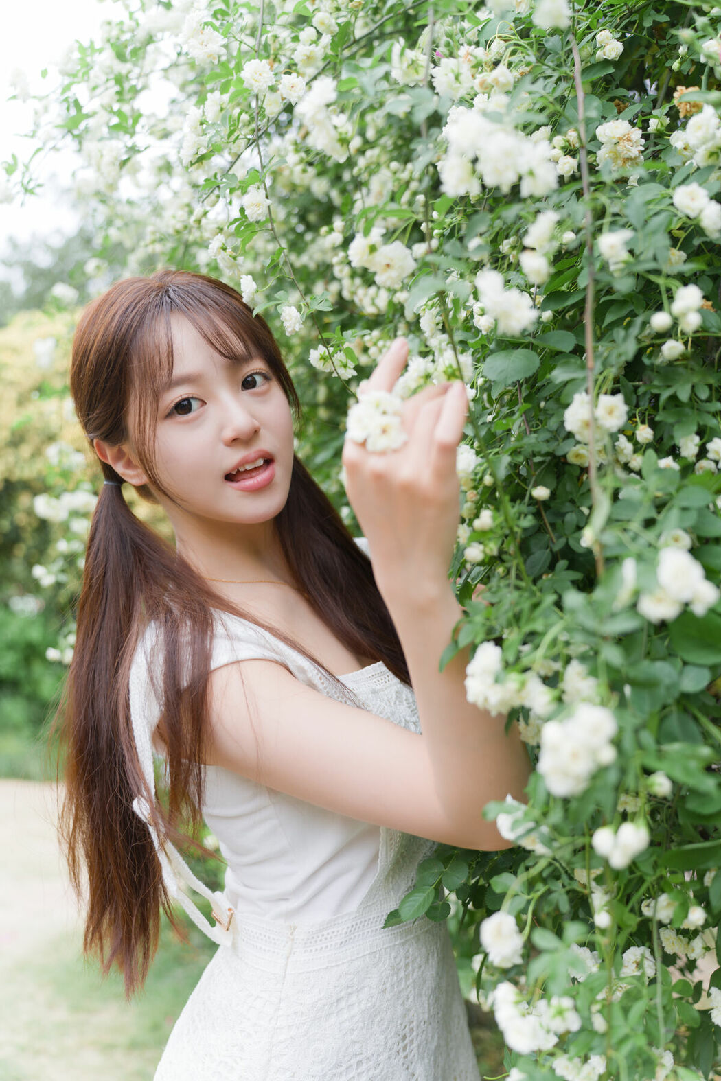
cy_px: 540
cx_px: 360
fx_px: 991
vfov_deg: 57.2
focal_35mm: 33
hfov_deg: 40.0
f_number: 2.8
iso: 100
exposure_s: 1/200
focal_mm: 33
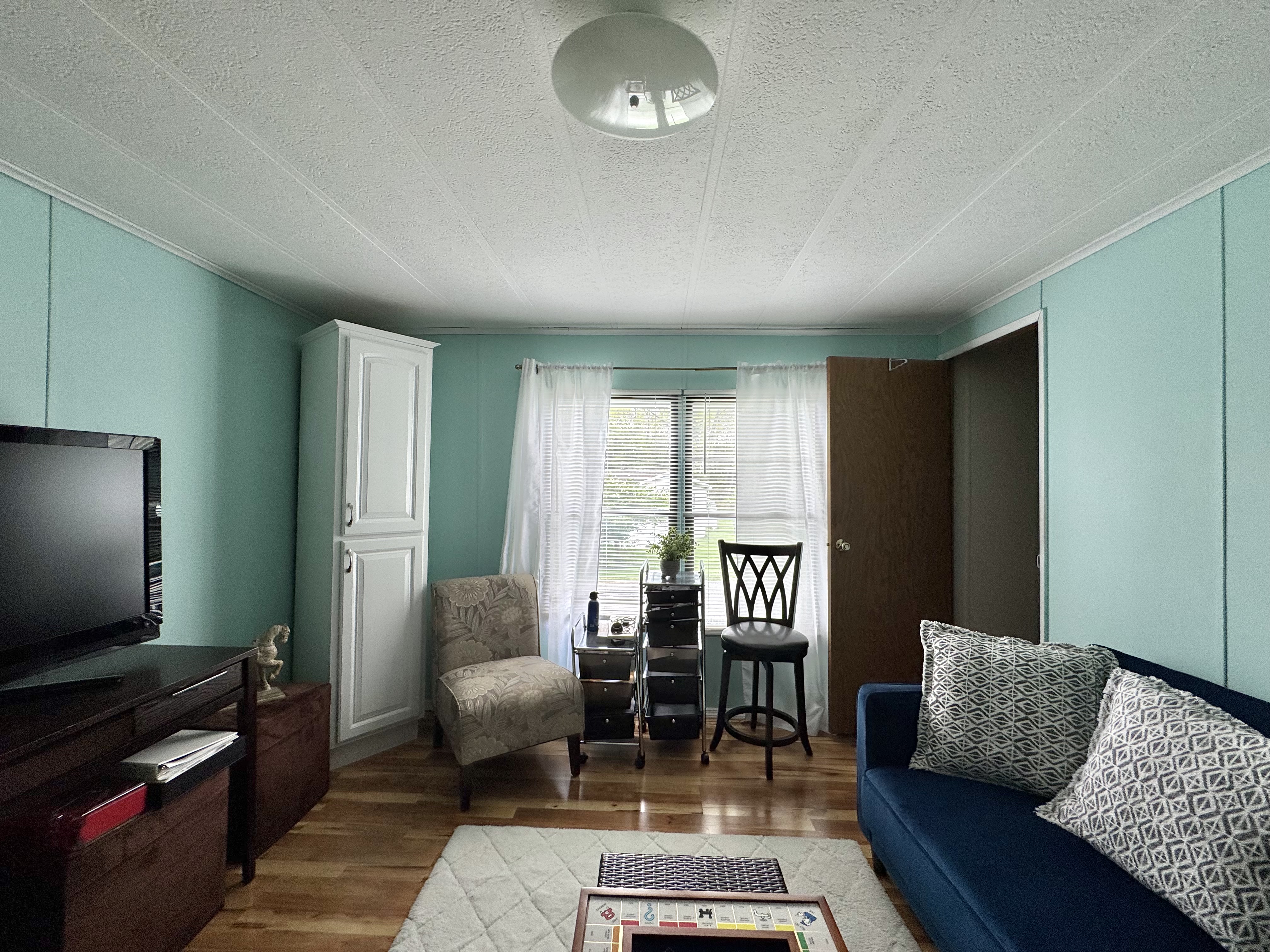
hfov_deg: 102.1
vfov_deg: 85.7
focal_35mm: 14
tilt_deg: +1.1
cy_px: 476
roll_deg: +0.0
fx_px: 514
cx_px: 635
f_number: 2.2
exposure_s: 1/109
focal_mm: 2.22
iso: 40
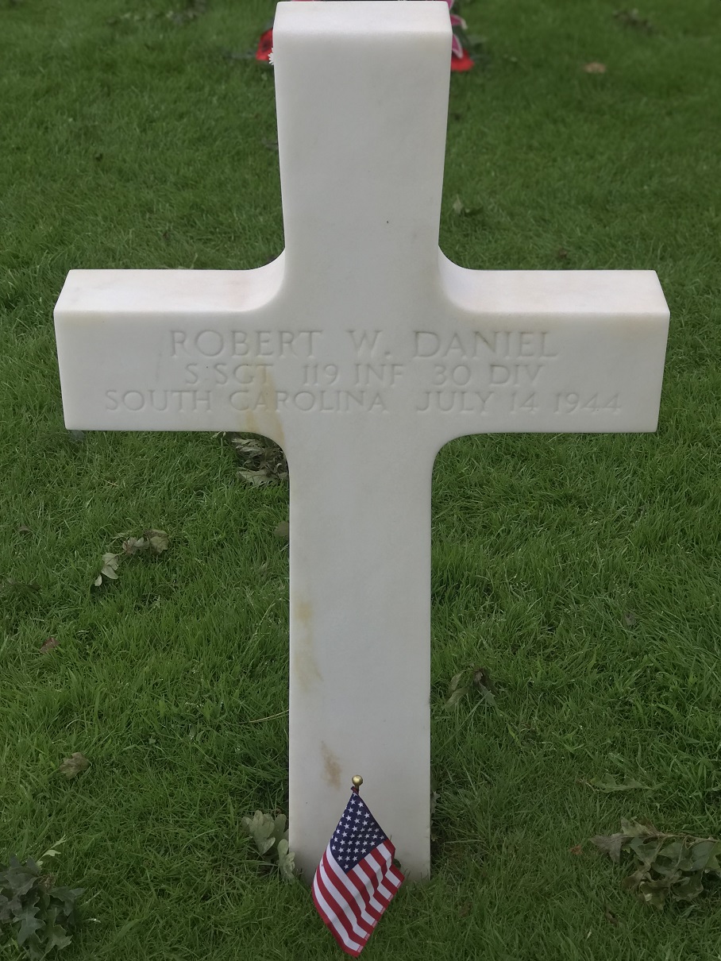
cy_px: 480
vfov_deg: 33.8
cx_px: 360
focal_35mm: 57
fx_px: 1582
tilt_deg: -31.7
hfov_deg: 25.7
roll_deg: +0.6
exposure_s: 1/157
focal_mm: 6.6
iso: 20
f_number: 2.8
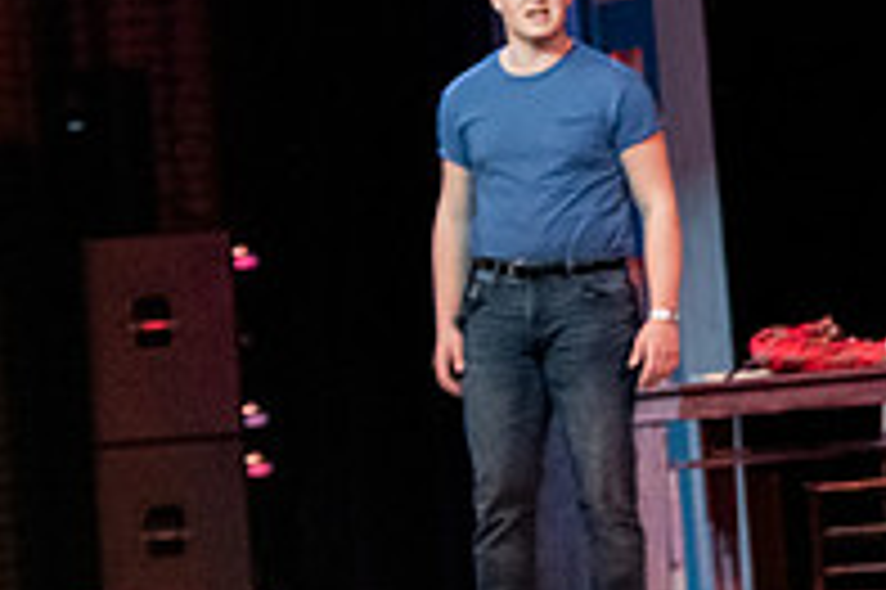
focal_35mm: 271
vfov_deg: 5.1
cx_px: 1048
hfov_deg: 7.5
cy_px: 115
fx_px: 6664
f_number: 2.8
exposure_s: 1/320
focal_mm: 92
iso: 4000
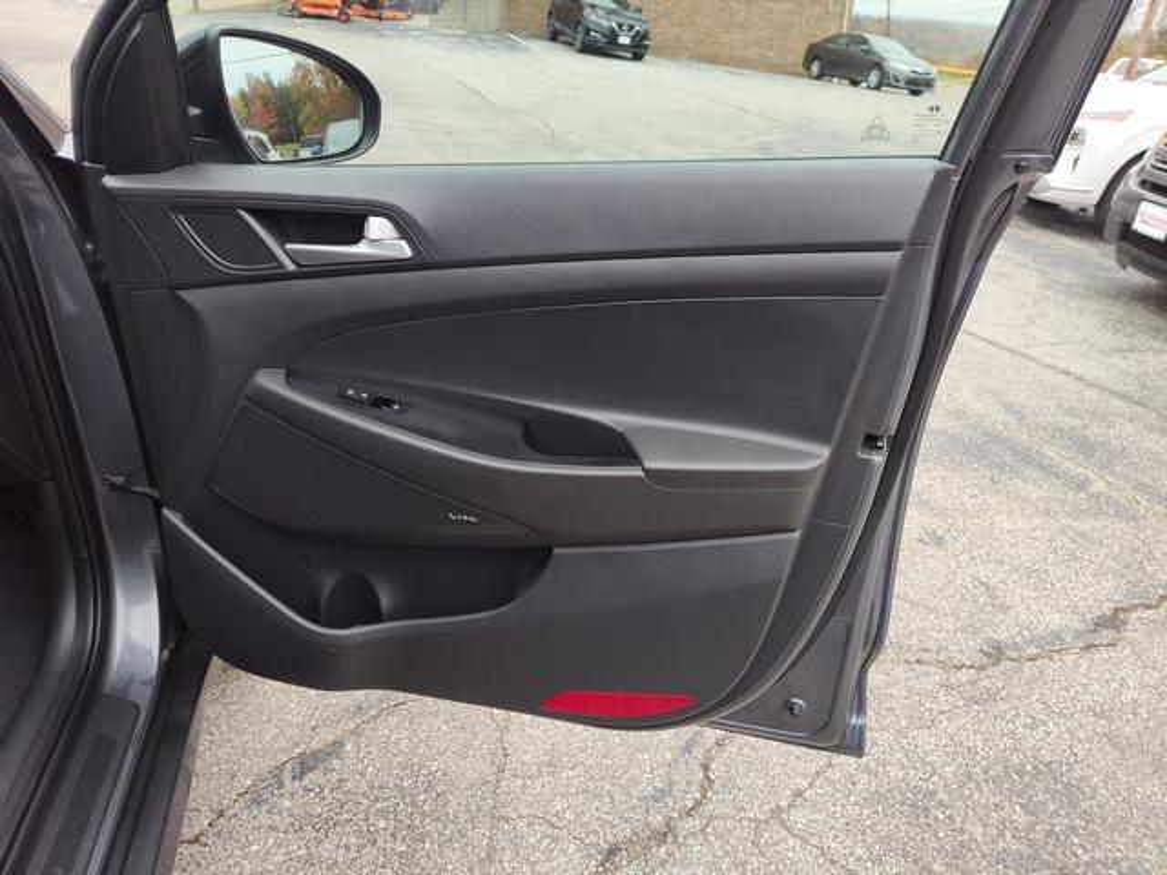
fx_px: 775
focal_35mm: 23
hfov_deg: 73.9
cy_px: 438
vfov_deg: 58.9
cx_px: 584
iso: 155
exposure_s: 1/120
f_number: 1.88
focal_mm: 5.56
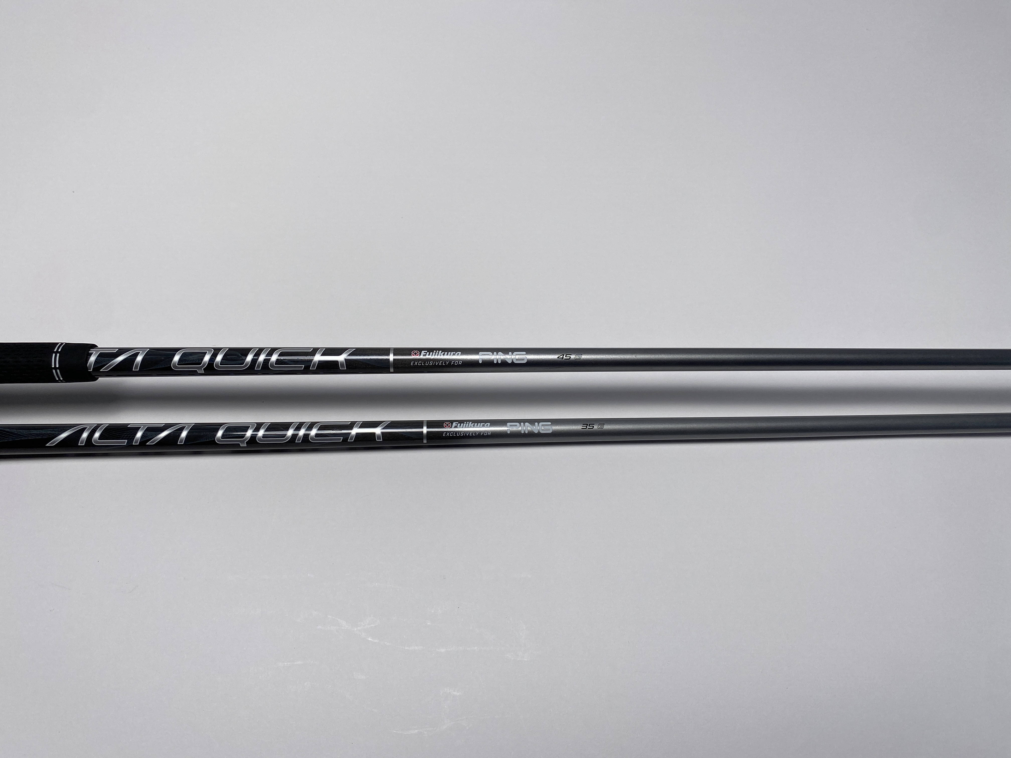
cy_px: 379
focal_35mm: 26
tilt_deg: -65.5
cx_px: 506
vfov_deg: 53.1
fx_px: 759
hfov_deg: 67.3
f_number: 1.8
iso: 32
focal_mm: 4.25
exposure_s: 1/973
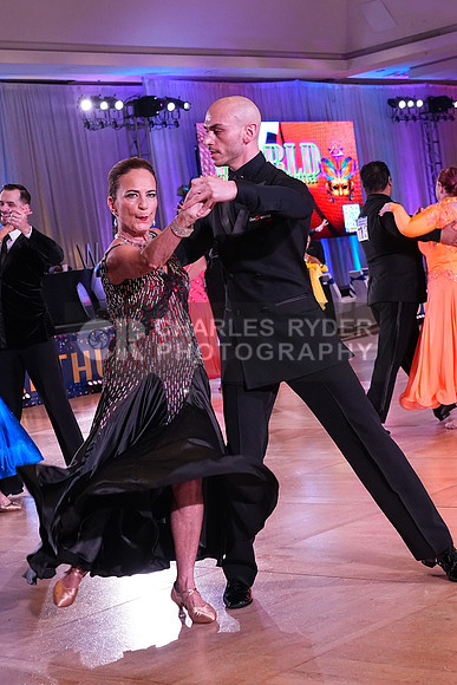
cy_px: 342
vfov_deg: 30.5
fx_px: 1256
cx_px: 228
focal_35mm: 66
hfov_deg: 20.6
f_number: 6.3
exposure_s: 1/320
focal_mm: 44
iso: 3200
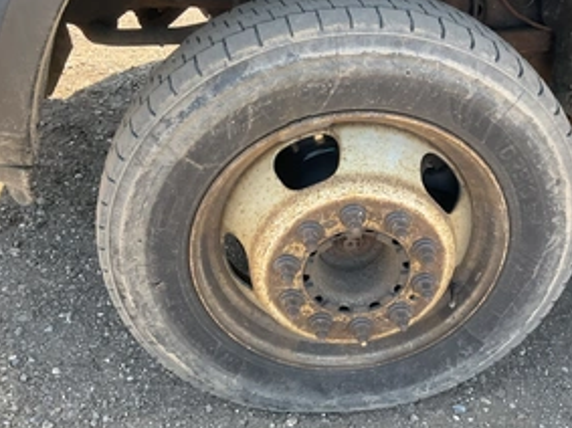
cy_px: 216
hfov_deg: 45.3
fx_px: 677
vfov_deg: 35.1
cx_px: 366
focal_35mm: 41
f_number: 1.8
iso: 32
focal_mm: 3
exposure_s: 1/156
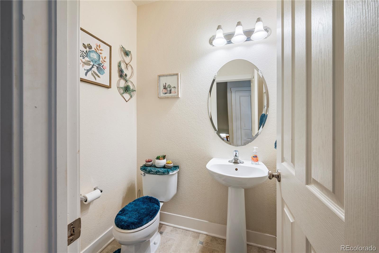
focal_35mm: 14
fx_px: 147
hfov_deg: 104.3
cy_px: 126
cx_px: 190
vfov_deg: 81.2
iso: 250
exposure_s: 1/3
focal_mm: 14
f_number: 9
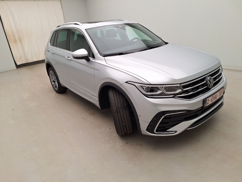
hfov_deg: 73.9
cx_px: 121
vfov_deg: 58.9
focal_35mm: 23
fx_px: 161
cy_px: 91
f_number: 1.8
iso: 40
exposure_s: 1/126
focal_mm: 5.54
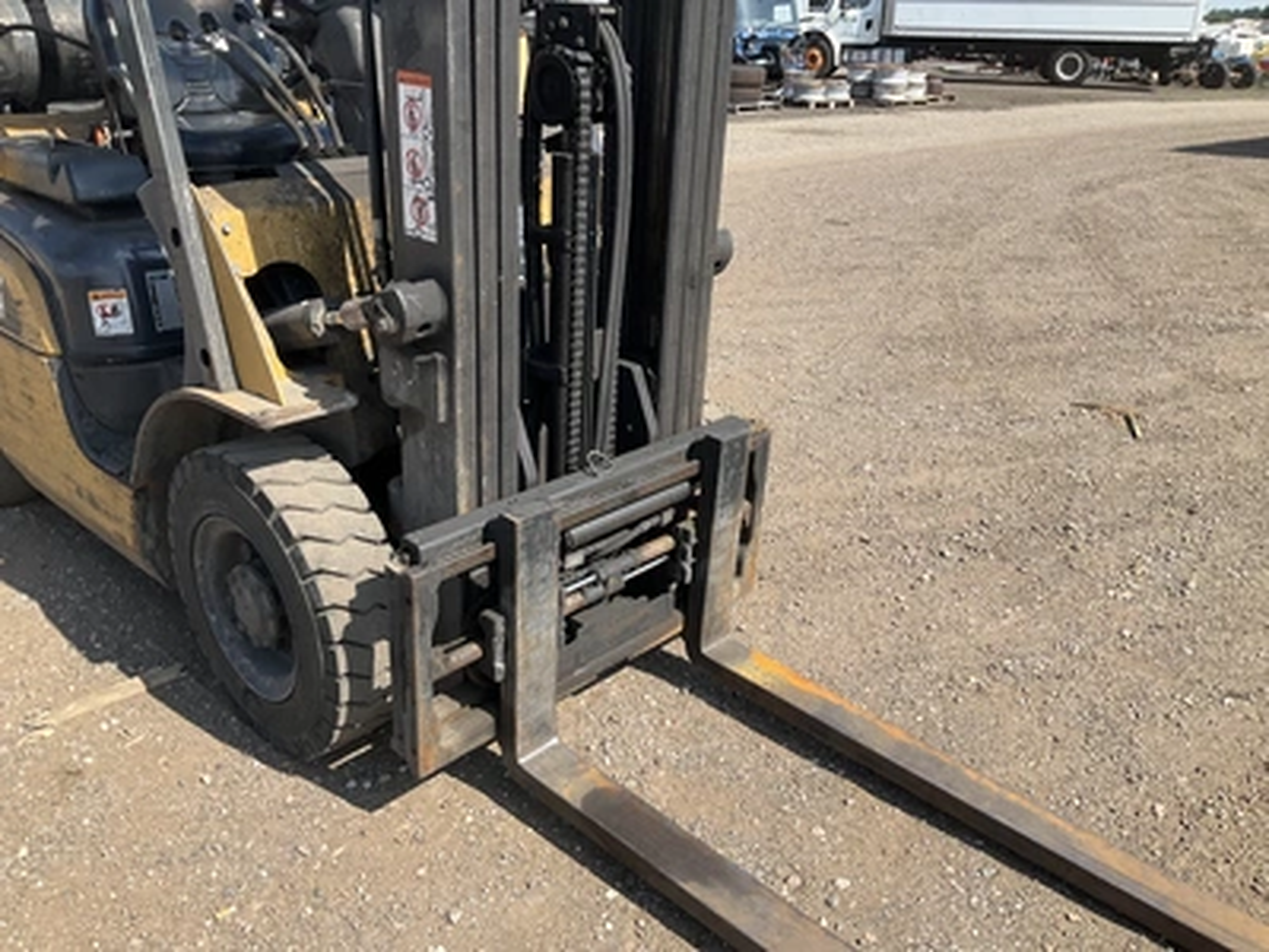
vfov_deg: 48.2
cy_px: 476
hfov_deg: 61.7
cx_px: 634
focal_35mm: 29
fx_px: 1063
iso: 25
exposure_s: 1/1098
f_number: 1.8
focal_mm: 3
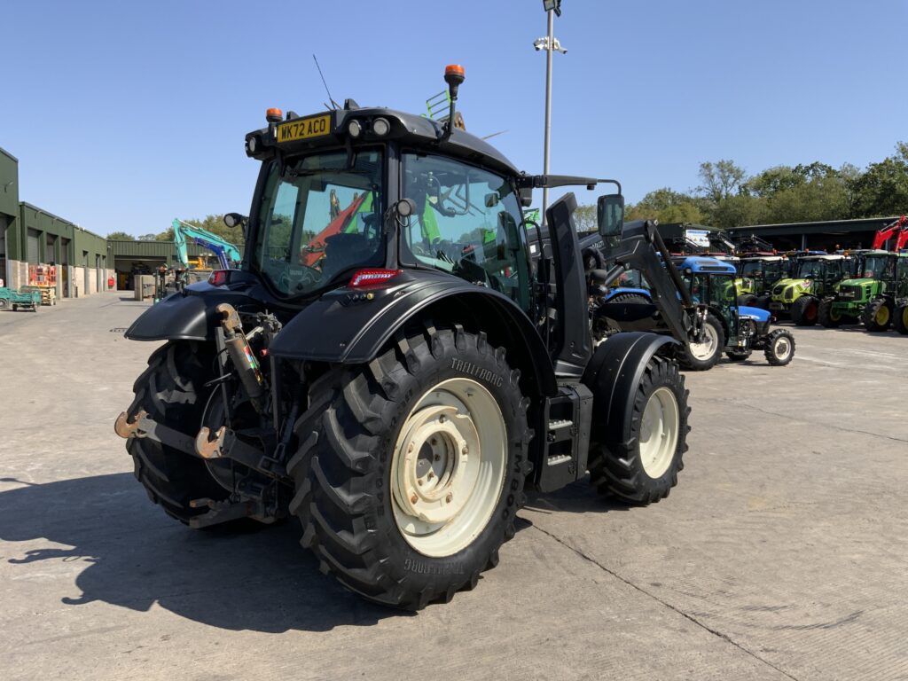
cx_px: 454
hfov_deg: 61.7
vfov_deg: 48.2
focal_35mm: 29
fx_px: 761
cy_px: 340
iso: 16
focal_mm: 3
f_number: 1.8
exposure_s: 1/1490
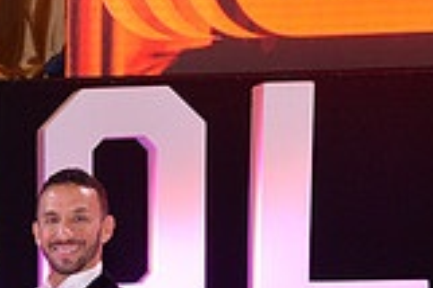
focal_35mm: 198
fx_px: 2379
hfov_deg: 10.0
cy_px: 475
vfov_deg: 6.8
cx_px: -253
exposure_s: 1/250
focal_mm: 55
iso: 2000
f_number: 4.5
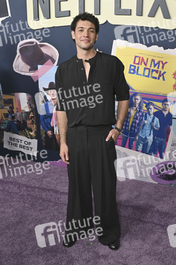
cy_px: 132
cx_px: 88
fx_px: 301
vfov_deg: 47.4
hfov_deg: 32.6
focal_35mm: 41
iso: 1250
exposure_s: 1/250
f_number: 5.6
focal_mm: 41
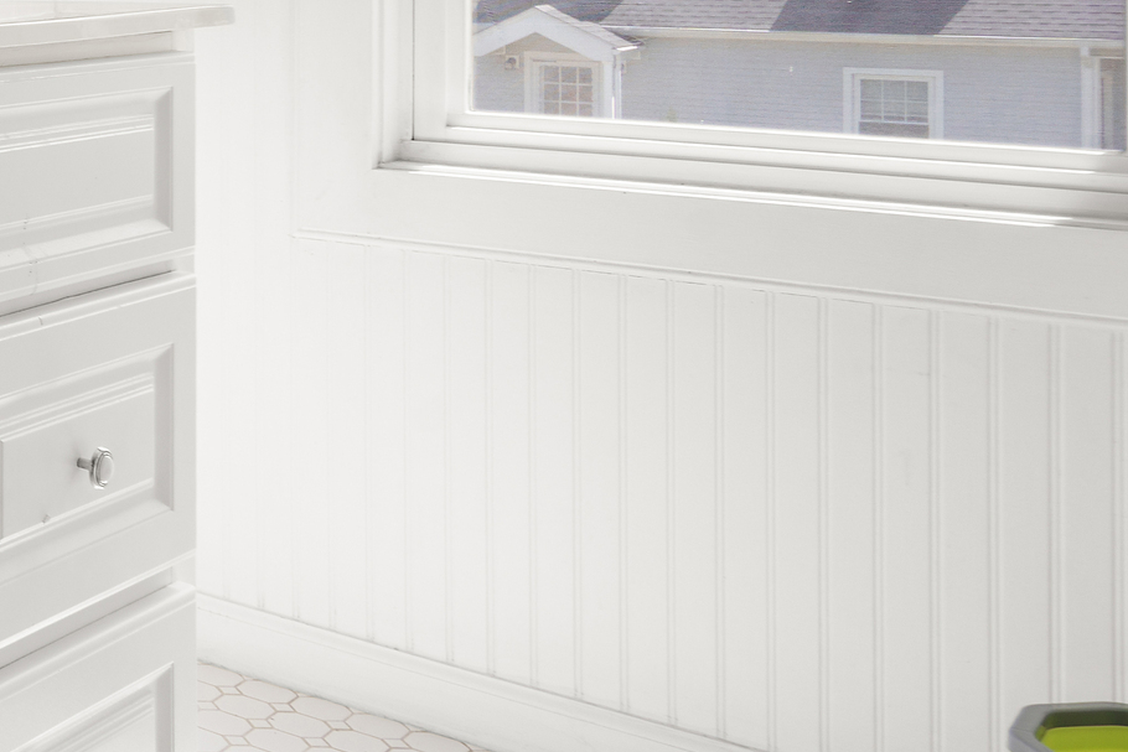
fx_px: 1692
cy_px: -50
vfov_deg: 23.7
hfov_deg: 24.8
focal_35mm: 54
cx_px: -693
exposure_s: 1/3
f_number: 9
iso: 200
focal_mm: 16
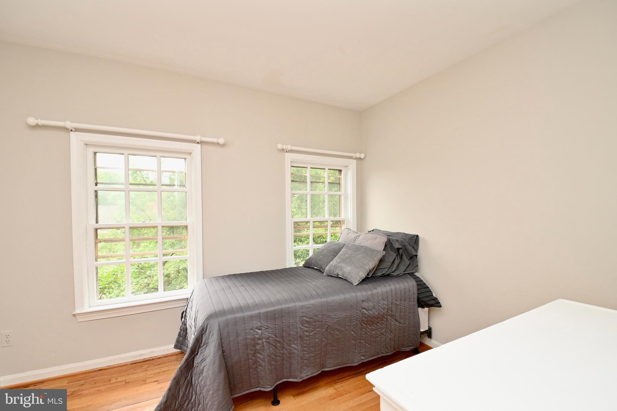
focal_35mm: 15
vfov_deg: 77.3
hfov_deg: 100.4
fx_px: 257
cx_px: 308
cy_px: 206
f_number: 7.1
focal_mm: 10
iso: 500
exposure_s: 1/80
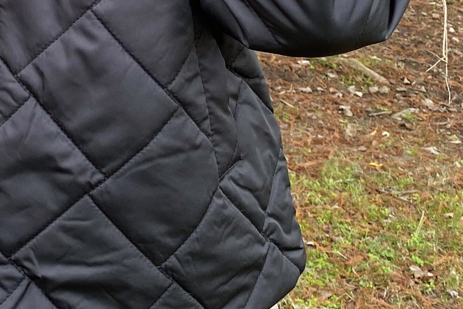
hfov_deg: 23.2
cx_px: -50
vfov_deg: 15.7
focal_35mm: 82
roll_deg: -1.4
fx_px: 1054
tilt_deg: -8.5
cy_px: -105
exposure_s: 1/331
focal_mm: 4.25
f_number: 1.8
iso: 32
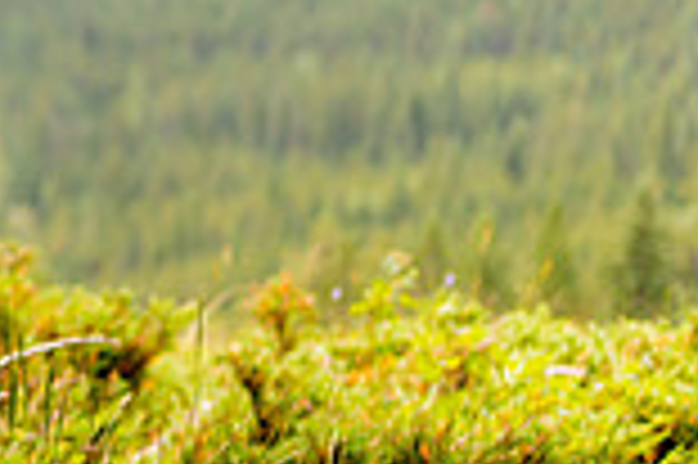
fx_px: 2537
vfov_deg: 10.4
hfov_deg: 14.7
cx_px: -324
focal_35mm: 131
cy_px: 106
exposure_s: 1/3200
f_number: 1.2
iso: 200
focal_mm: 35
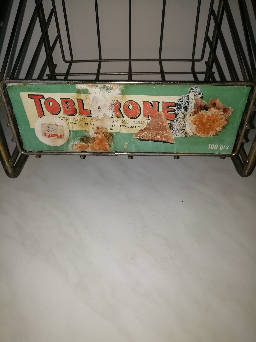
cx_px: 128
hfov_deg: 53.1
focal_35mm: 26
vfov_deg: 67.3
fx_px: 256
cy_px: 171
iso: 50
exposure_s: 1/100
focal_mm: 3.21
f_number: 2.2
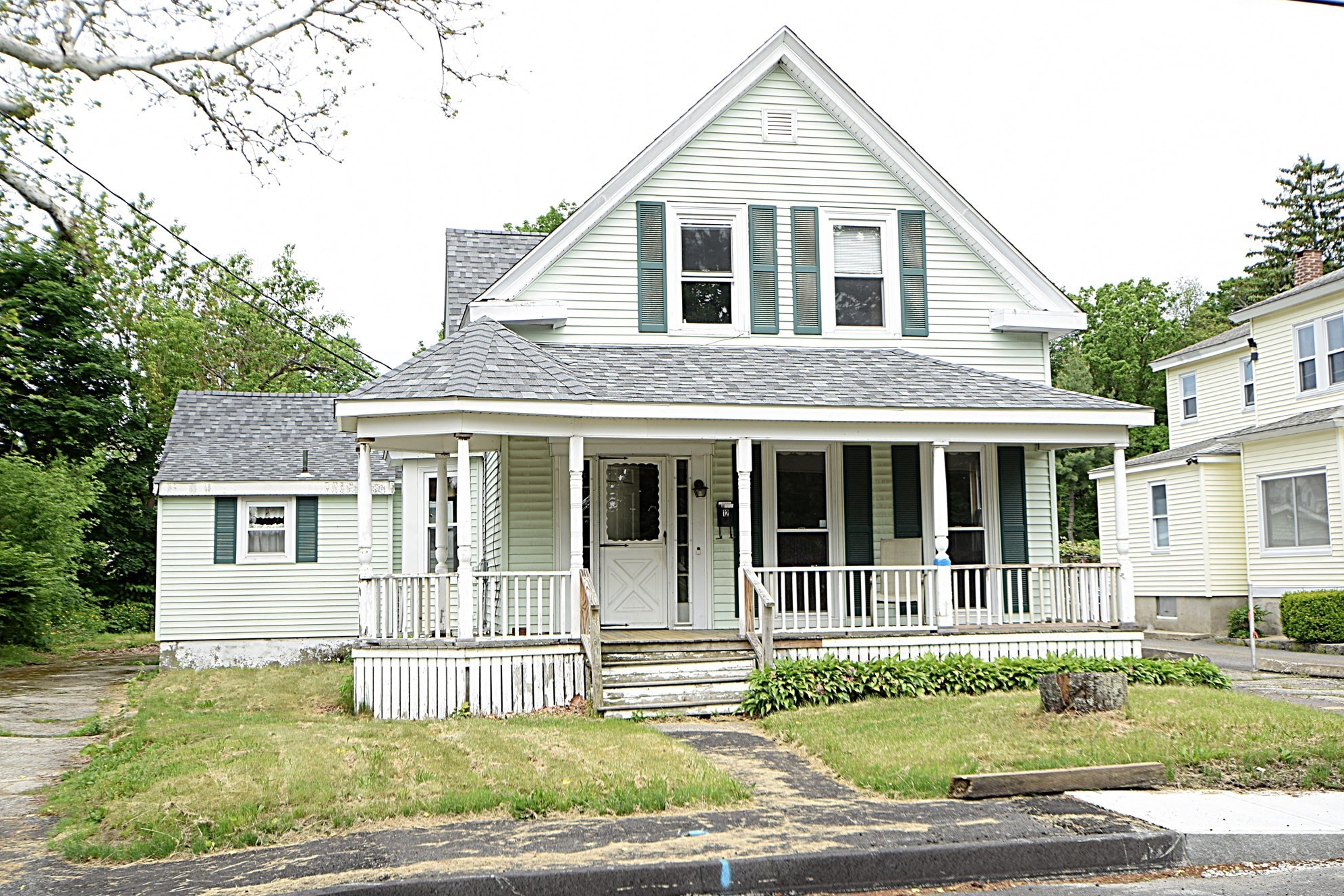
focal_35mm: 37
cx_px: 676
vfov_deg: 35.9
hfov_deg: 51.9
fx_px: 1381
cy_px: 444
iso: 100
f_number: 8
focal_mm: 24
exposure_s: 1/80
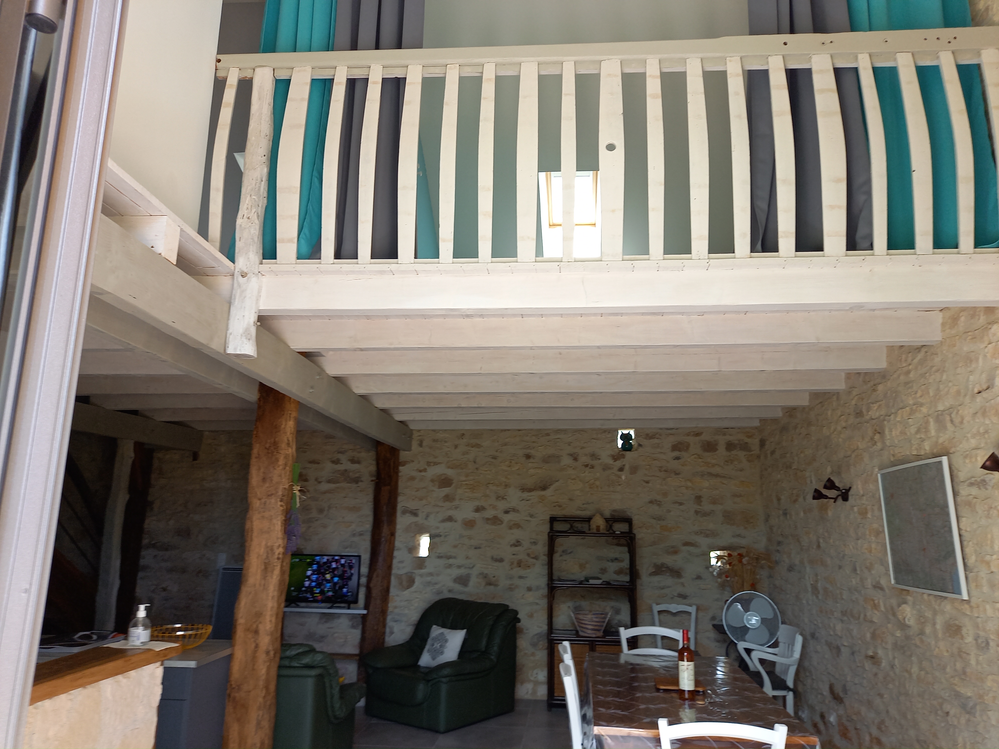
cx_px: 500
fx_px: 721
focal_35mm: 25
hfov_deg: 69.4
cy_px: 374
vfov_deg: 54.9
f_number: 2
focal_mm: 4.6
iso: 80
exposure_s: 1/50
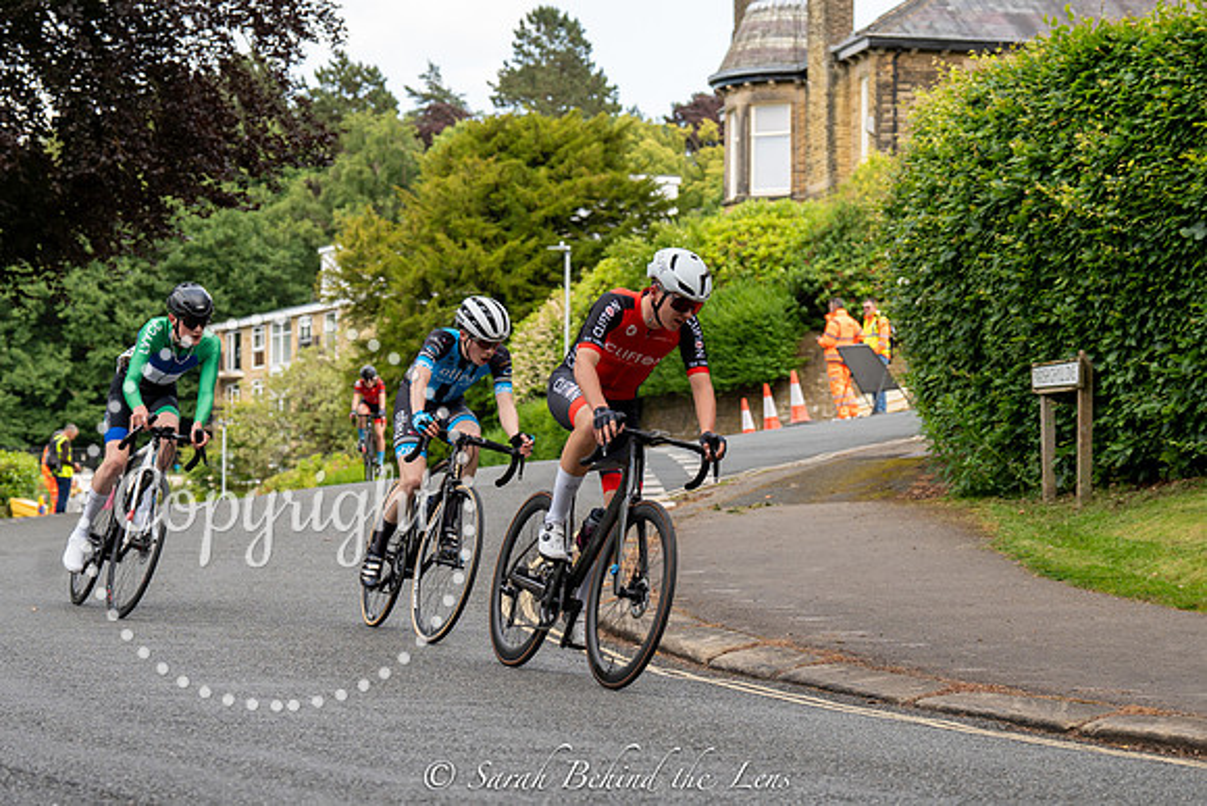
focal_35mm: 89
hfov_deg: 22.9
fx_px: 2978
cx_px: 684
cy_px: 461
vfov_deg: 15.4
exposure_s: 1/640
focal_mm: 70
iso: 400
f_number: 4.5
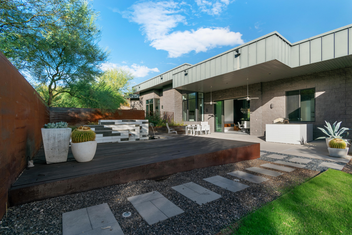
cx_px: 176
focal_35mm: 15
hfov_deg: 100.4
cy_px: 118
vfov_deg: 77.3
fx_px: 147
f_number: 7.1
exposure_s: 1/200
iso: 100
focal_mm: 10
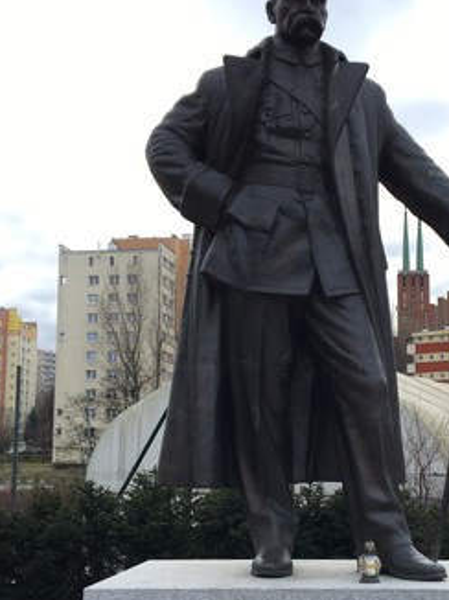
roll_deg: -0.3
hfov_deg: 29.2
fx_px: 849
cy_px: 383
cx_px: 331
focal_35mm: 49
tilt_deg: +6.3
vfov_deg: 38.6
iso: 25
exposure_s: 1/309
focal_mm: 4.15
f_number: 2.2
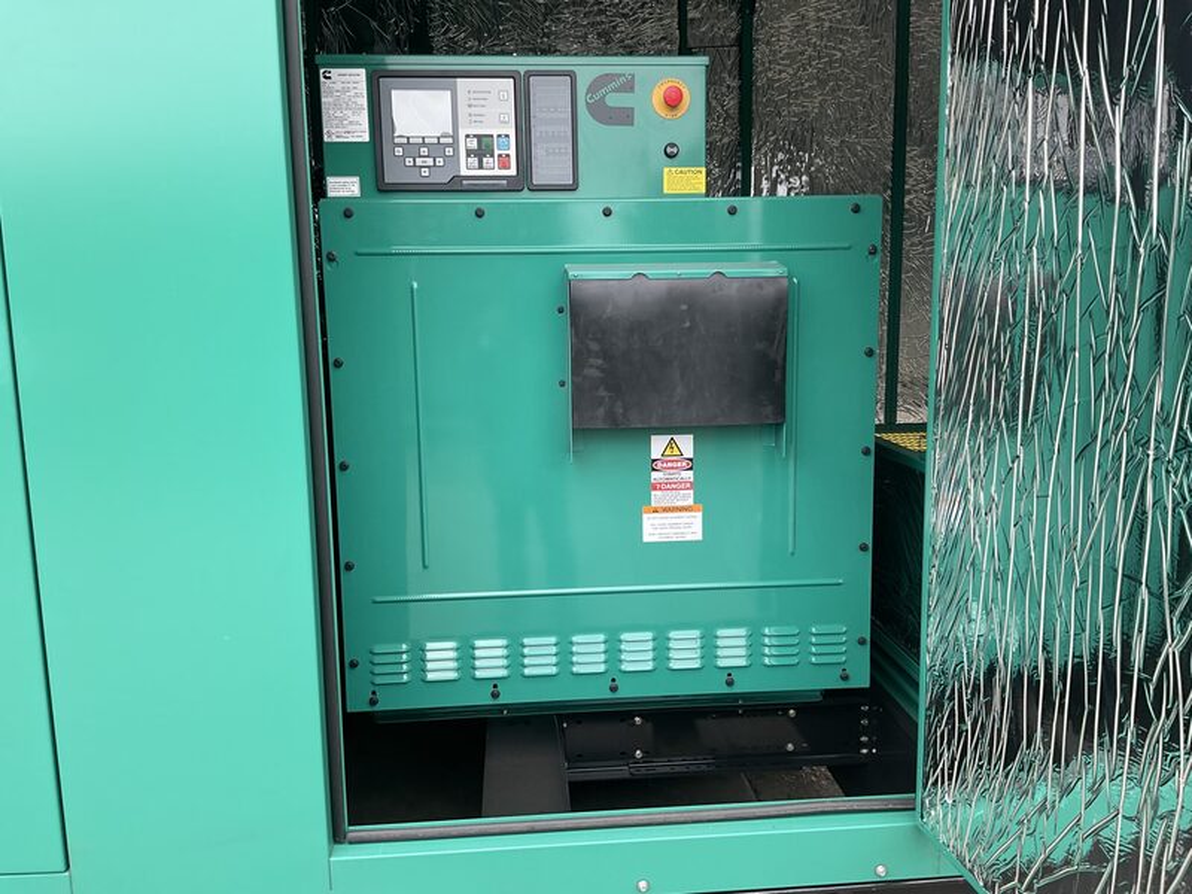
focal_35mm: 29
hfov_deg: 61.7
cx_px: 596
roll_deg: +1.2
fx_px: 999
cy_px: 447
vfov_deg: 48.2
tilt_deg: -7.9
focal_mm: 3
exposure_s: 1/259
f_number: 1.8
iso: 16
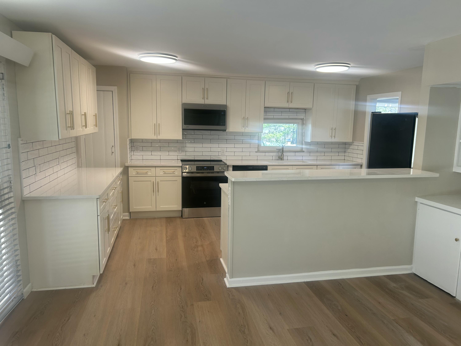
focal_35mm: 26
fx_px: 346
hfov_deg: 67.3
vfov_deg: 53.1
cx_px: 230
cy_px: 173
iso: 40
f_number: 1.5
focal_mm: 5.7
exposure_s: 1/120
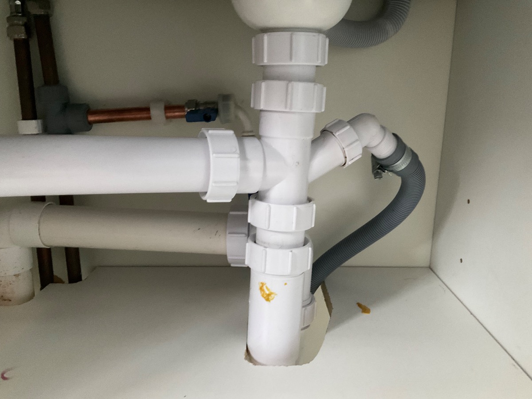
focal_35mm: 29
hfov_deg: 61.7
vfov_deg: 48.2
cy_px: 200
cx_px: 266
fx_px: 446
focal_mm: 3
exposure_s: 1/25
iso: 400
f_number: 1.8
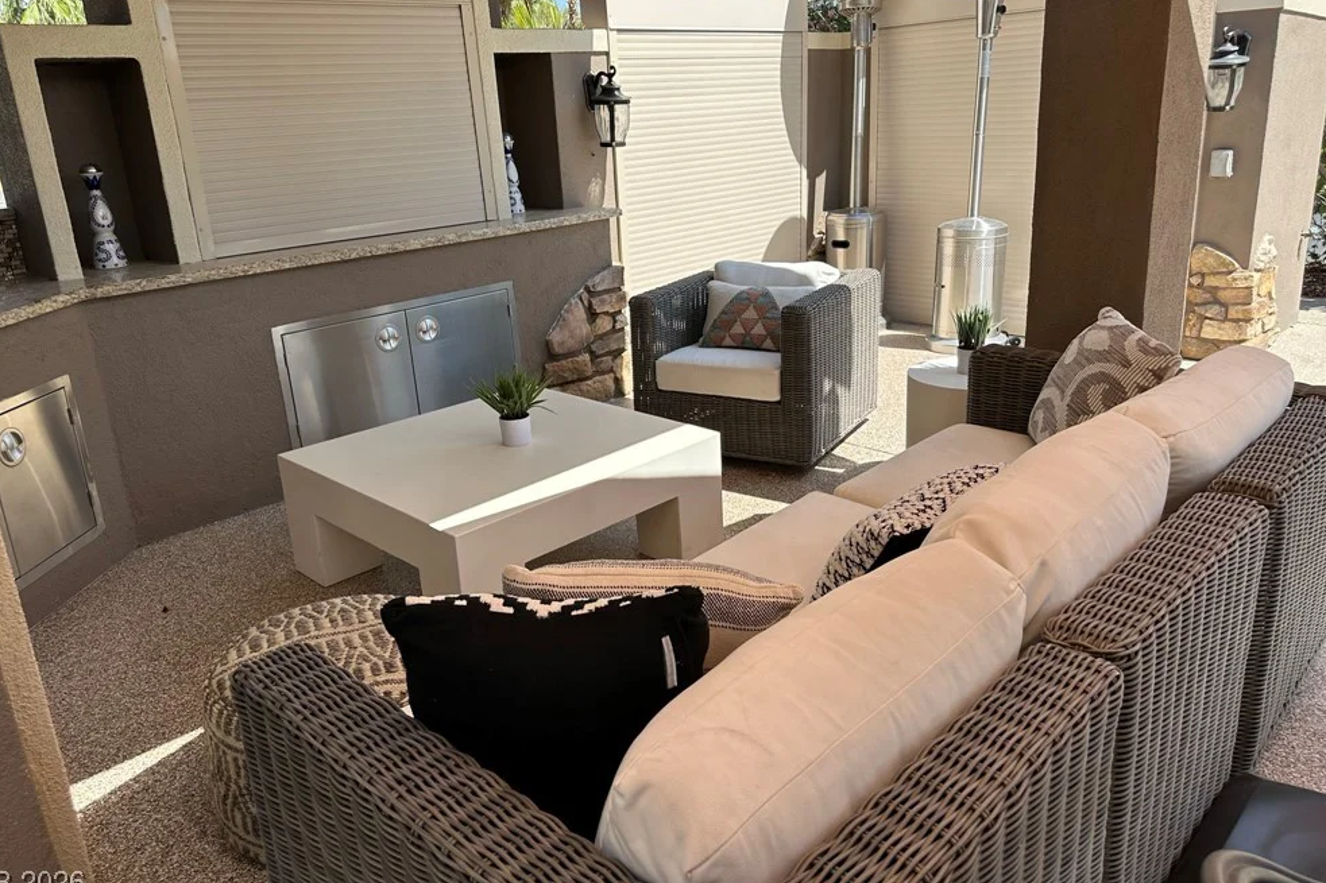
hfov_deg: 69.4
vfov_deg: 49.5
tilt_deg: -16.7
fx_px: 957
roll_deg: +3.1
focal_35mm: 26
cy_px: 395
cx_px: 639
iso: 80
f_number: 1.78
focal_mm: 6.86
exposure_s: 1/1949
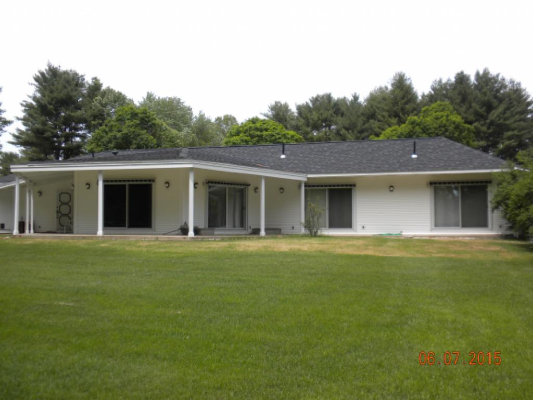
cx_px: 266
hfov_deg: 50.1
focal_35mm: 37
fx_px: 570
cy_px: 200
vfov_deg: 38.7
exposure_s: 1/520
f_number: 3.5
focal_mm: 6.6
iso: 64
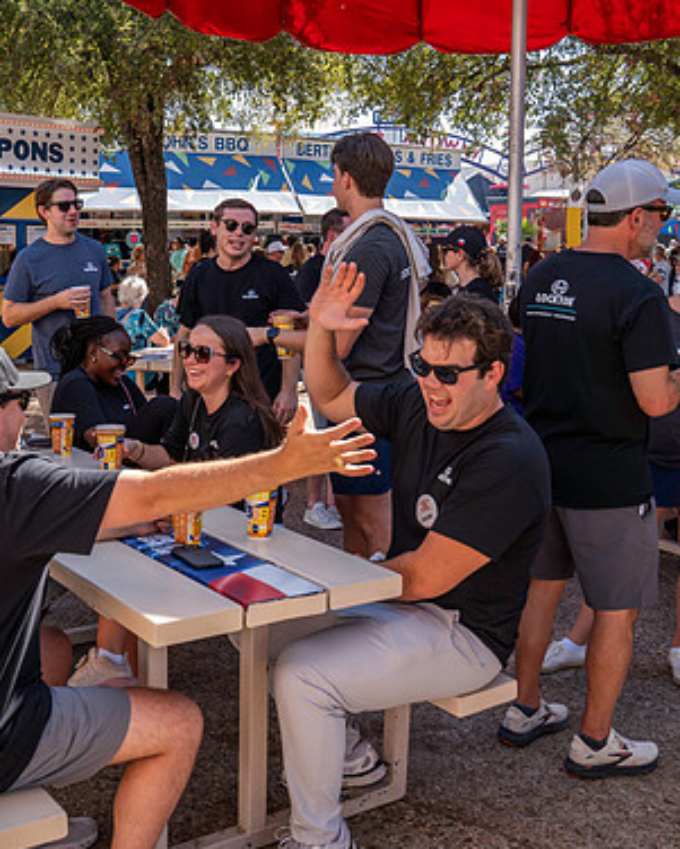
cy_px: 421
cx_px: 239
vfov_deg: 43.8
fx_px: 1056
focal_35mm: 42
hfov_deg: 35.4
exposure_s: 1/200
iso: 200
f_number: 5.6
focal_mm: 29
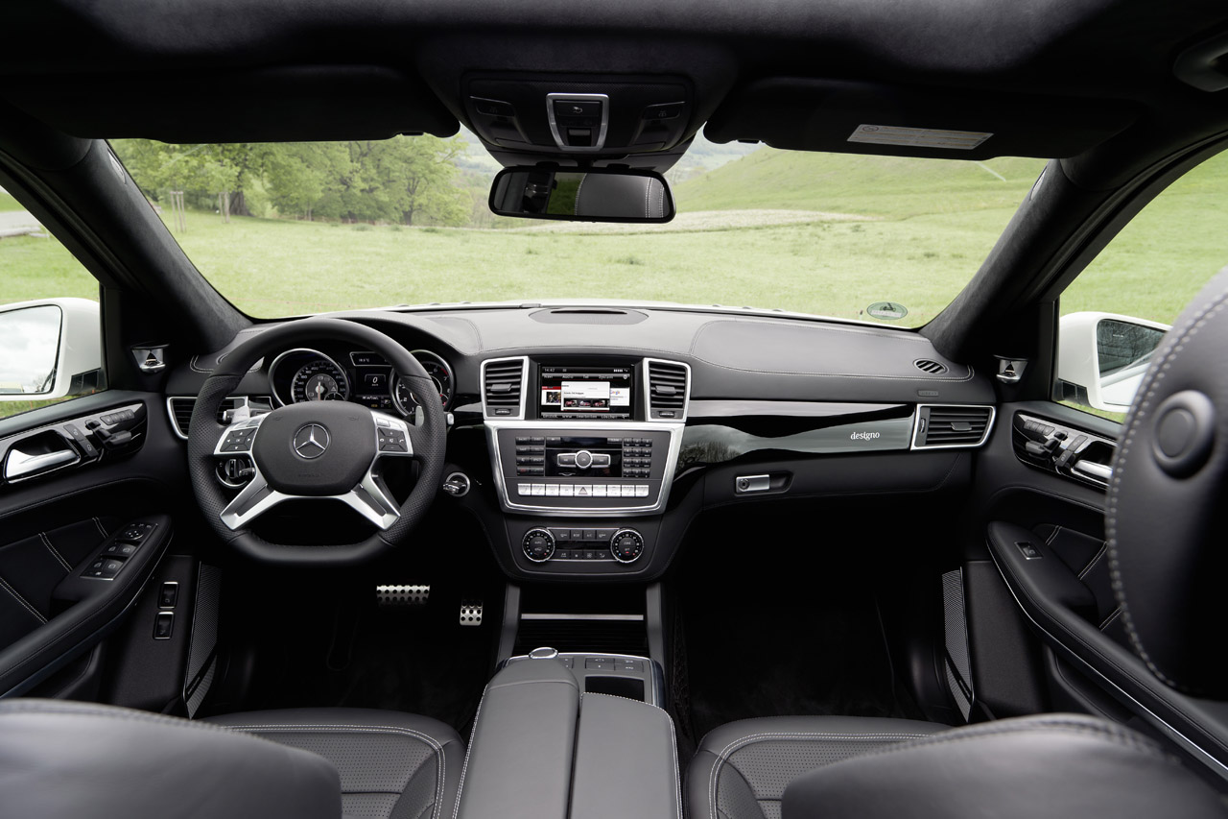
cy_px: 410
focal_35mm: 21
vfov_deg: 59.5
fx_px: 716
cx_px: 614
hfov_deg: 81.2
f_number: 8
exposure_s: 1/30
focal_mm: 21
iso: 100
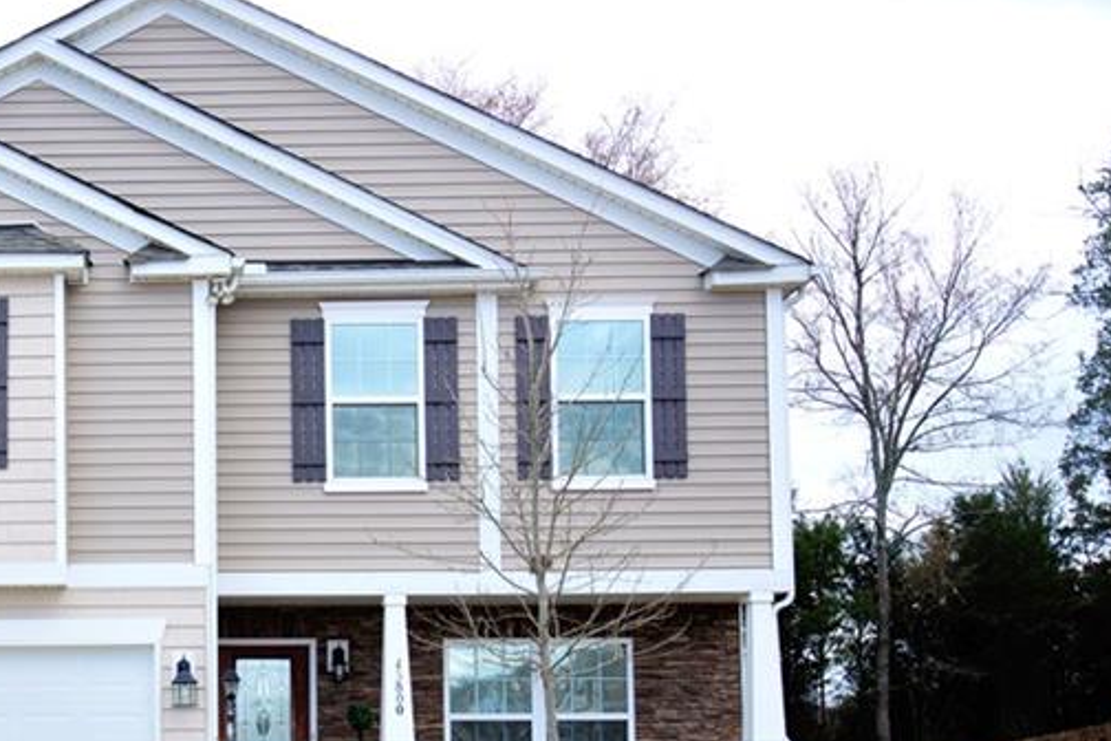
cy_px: 667
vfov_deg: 21.8
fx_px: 1882
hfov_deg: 31.1
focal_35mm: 61
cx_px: 77
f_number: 5.6
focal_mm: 30
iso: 100
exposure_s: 1/250
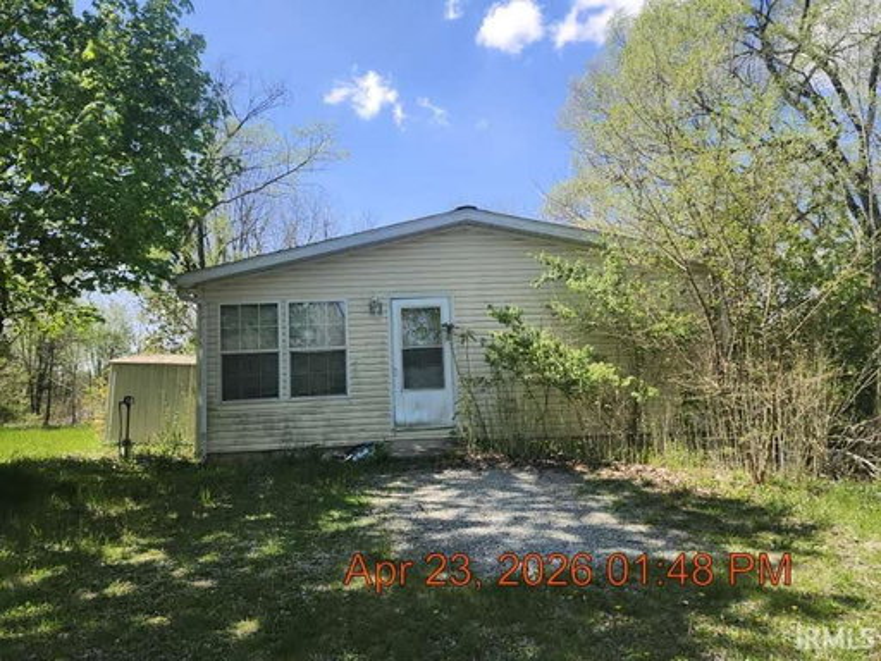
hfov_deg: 73.9
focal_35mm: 23
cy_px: 330
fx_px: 585
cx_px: 440
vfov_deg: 58.9
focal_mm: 5.54
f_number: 1.8
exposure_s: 1/771
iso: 25
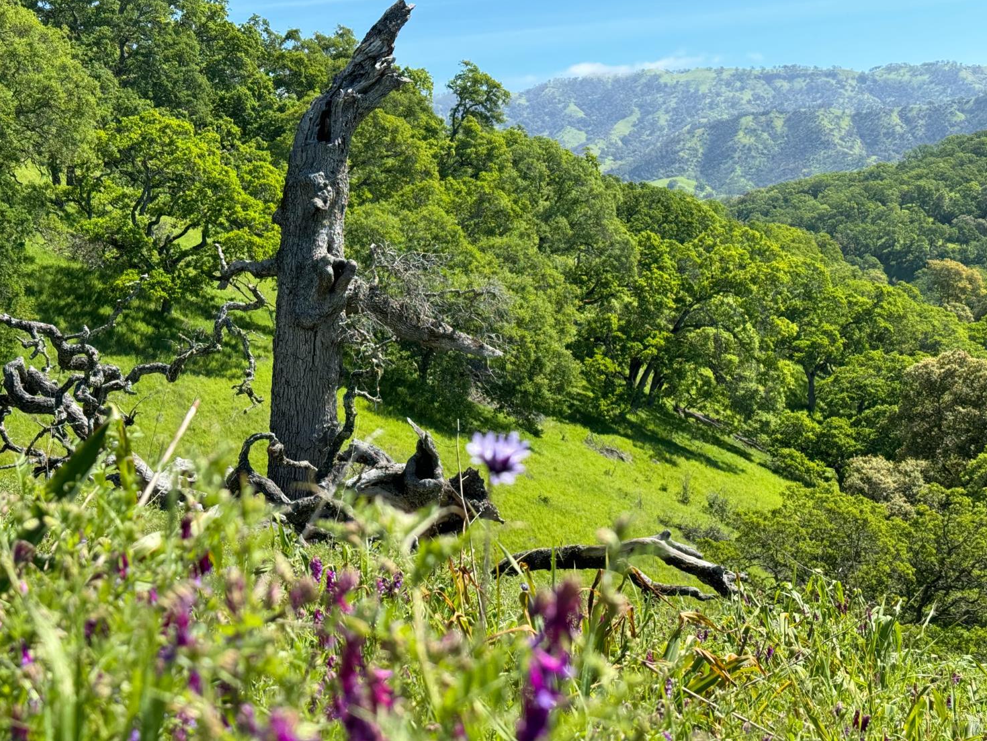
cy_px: 363
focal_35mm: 49
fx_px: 1397
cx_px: 503
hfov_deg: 38.9
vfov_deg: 29.7
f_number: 1.78
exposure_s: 1/1869
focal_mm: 6.86
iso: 64
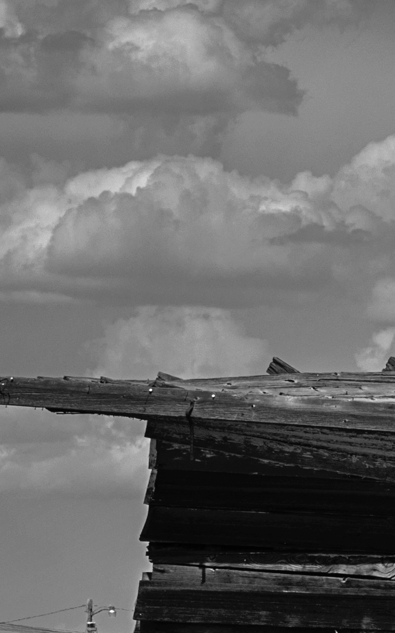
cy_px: 821
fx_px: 7787
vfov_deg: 4.6
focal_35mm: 452
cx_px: 835
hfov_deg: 2.9
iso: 100
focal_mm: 70
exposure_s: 1/320
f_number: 11
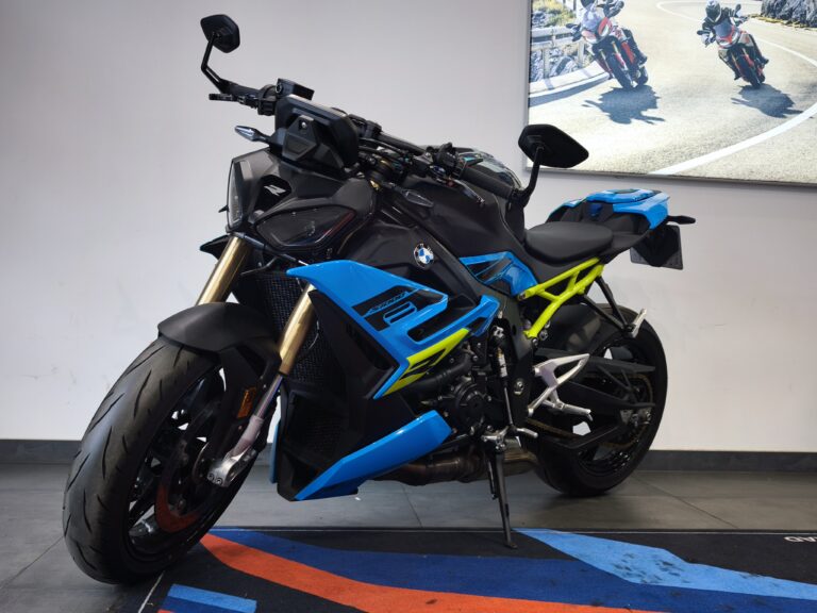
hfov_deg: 56.8
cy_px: 306
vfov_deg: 44.2
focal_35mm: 32
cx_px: 408
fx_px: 755
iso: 160
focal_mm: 6.57
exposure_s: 1/100
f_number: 1.6
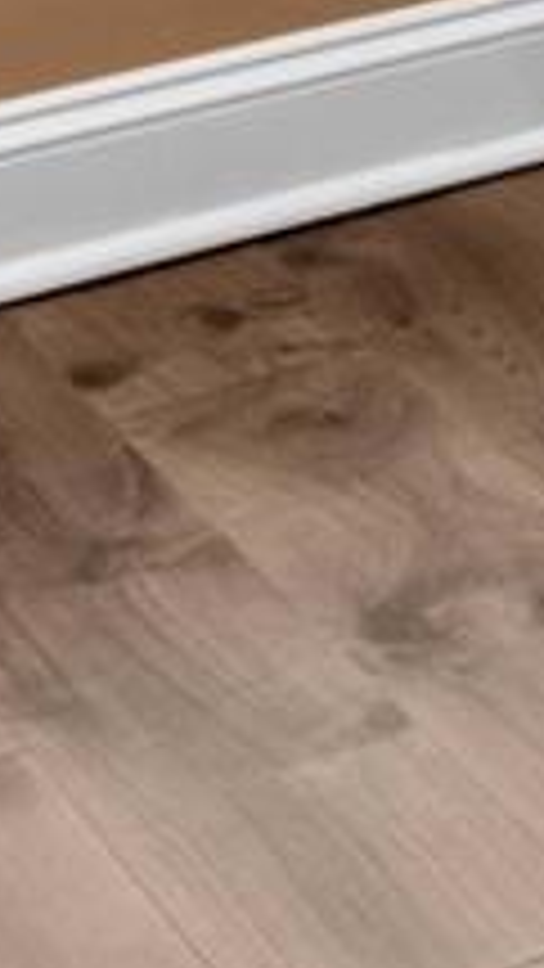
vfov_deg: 10.9
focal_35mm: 160
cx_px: 1870
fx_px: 4101
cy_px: -1511
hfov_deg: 6.6
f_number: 8
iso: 100
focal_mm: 16
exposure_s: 2
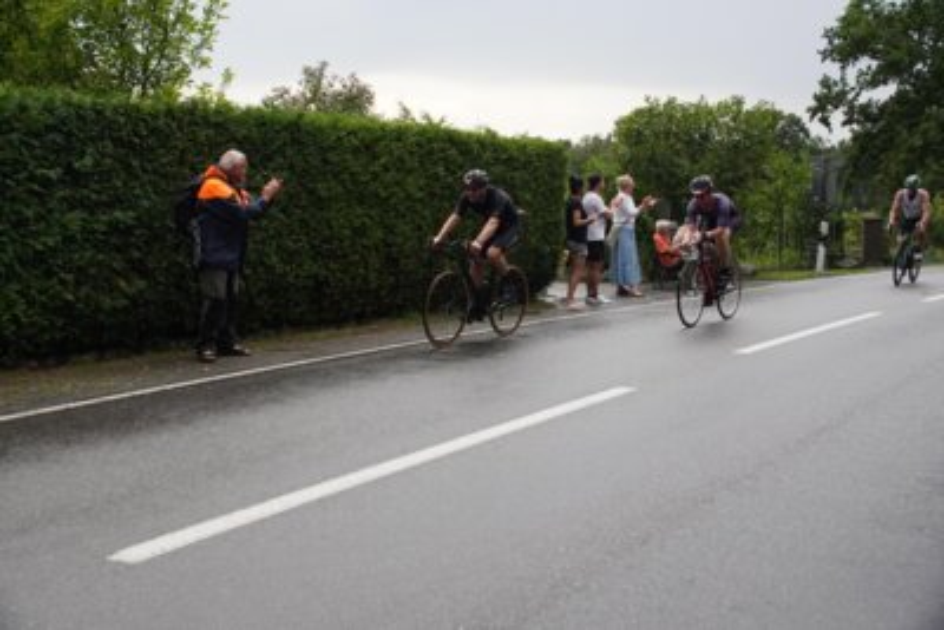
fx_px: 1102
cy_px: 315
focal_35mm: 42
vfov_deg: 31.9
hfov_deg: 46.4
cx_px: 472
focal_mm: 28
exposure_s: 1/640
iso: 1600
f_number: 6.3
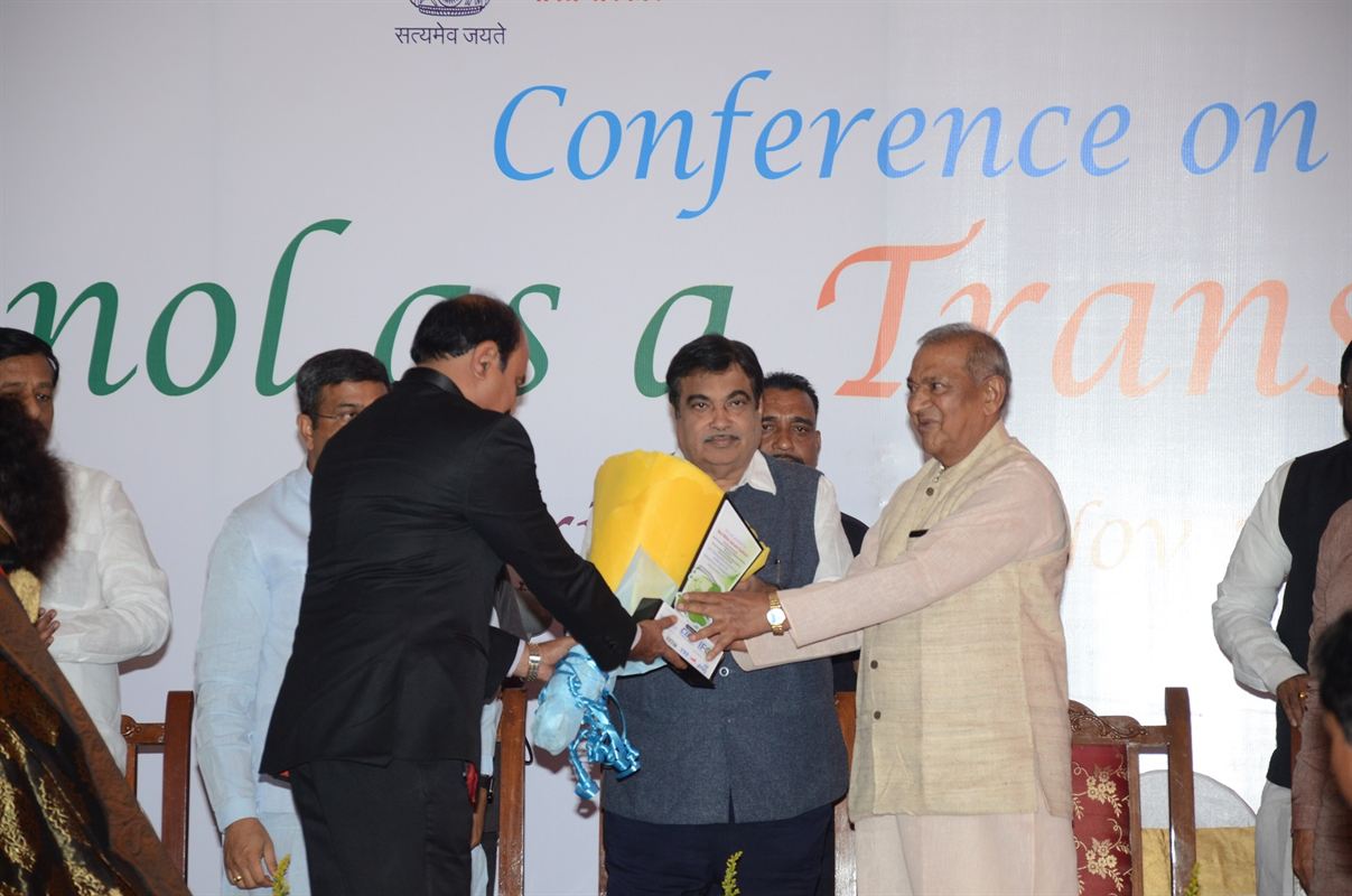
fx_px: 5904
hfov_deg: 13.1
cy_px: 448
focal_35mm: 158
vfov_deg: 8.7
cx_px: 676
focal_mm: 105
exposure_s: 1/125
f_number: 5.6
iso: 800
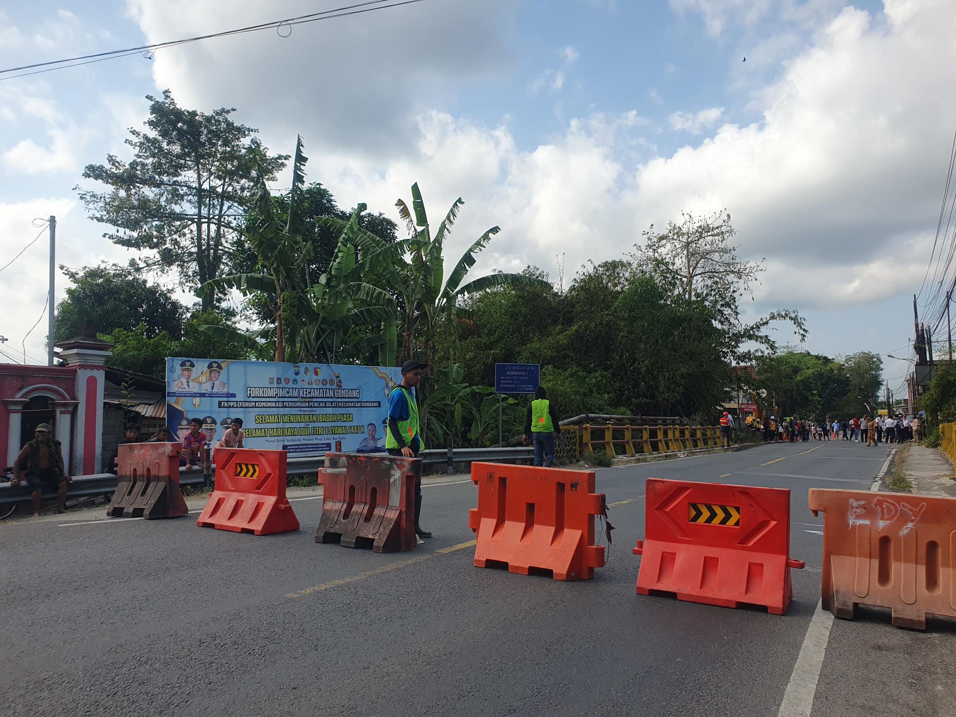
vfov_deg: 53.1
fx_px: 718
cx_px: 478
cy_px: 358
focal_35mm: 26
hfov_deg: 67.3
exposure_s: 1/1420
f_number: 2.4
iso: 50
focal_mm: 4.32
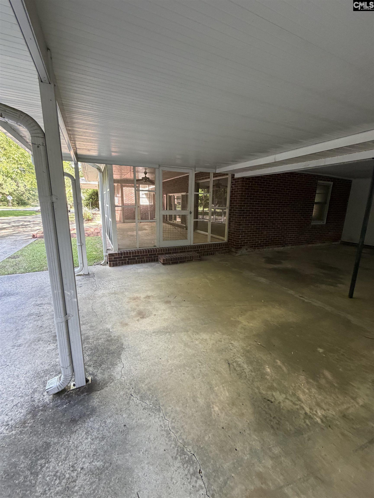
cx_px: 187
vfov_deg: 102.1
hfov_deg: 85.7
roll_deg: -1.7
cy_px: 249
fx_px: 202
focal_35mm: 14
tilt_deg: -12.5
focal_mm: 2.22
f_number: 2.2
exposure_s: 1/89
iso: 320
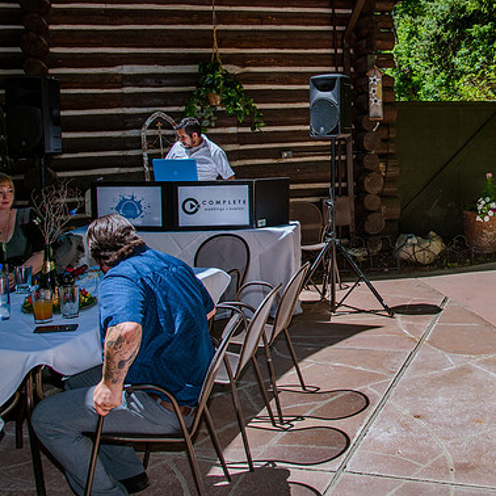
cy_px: 166
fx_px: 697
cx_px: 383
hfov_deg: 38.0
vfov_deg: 38.7
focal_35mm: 43
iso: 250
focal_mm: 24
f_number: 5.6
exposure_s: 1/1000
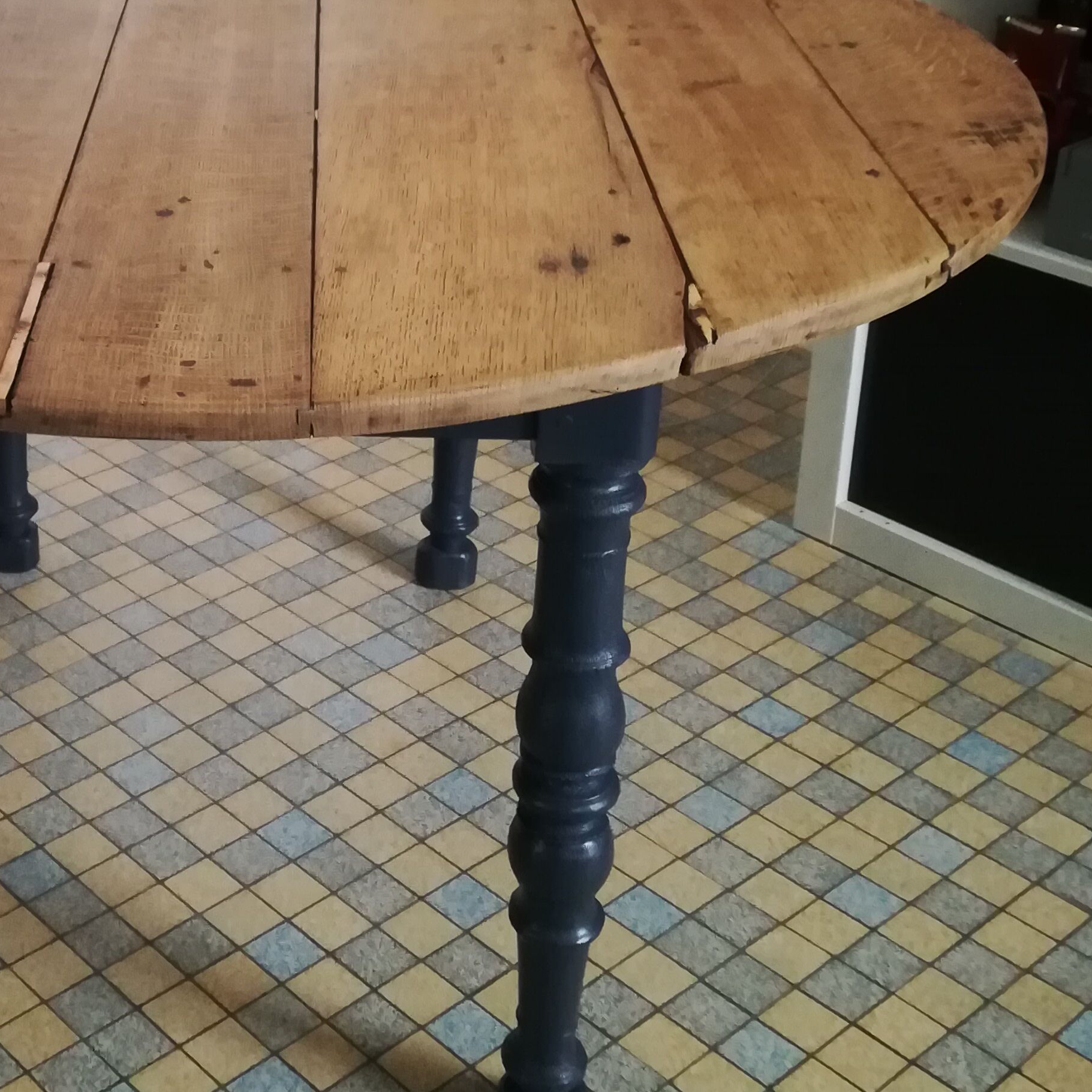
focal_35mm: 52
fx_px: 1856
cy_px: 296
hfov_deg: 31.9
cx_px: 206
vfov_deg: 32.3
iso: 500
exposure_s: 1/14.3
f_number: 2.2
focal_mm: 3.83
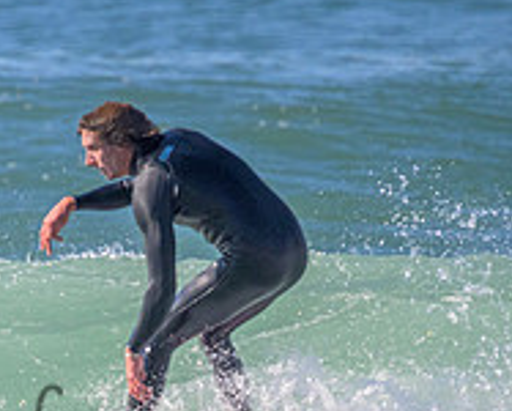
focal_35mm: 2324
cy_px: 404
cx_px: 22
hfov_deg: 0.8
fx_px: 35253
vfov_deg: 0.7
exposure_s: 1/2000
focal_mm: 800
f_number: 11
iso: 1800
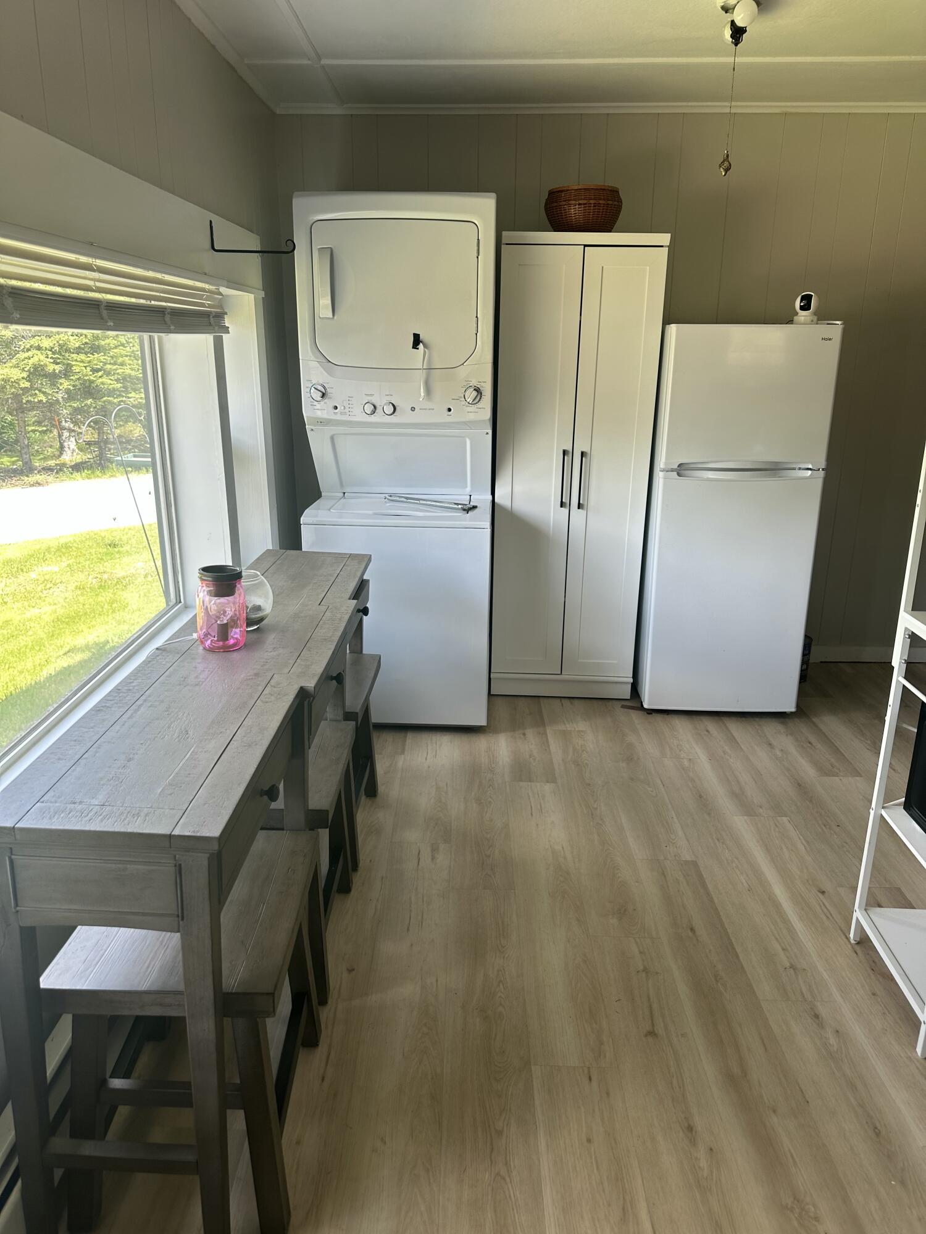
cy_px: 617
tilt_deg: -15.9
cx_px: 463
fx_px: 856
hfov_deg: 56.8
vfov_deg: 71.6
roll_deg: -1.9
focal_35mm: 24
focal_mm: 6.86
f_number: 1.78
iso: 64
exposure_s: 1/121
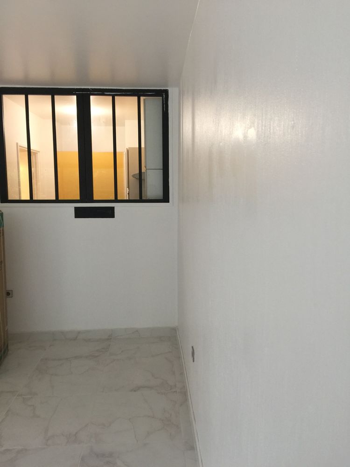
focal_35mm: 29
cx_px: 175
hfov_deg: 48.2
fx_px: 391
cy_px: 234
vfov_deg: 61.7
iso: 64
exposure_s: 1/17
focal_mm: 4.15
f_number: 2.2
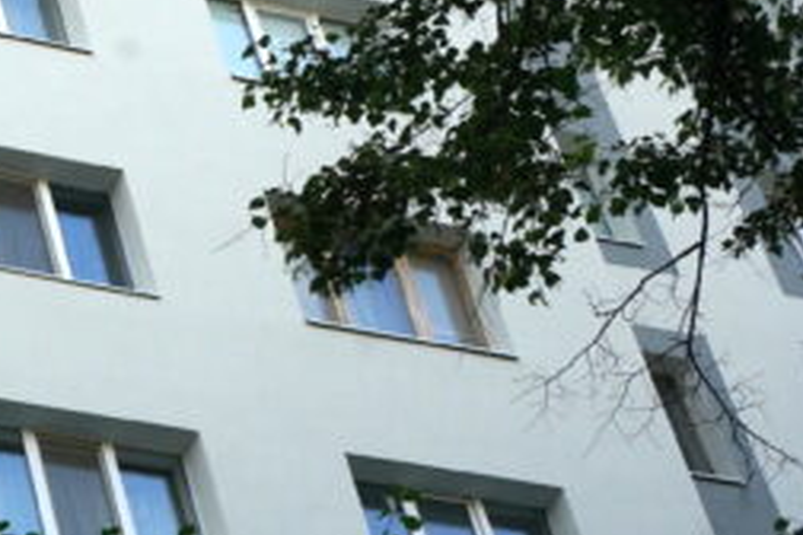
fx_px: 3189
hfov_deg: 13.5
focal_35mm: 143
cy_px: 204
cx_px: -408
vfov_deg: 9.6
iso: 2000
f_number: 8
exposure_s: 1/2500
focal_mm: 47
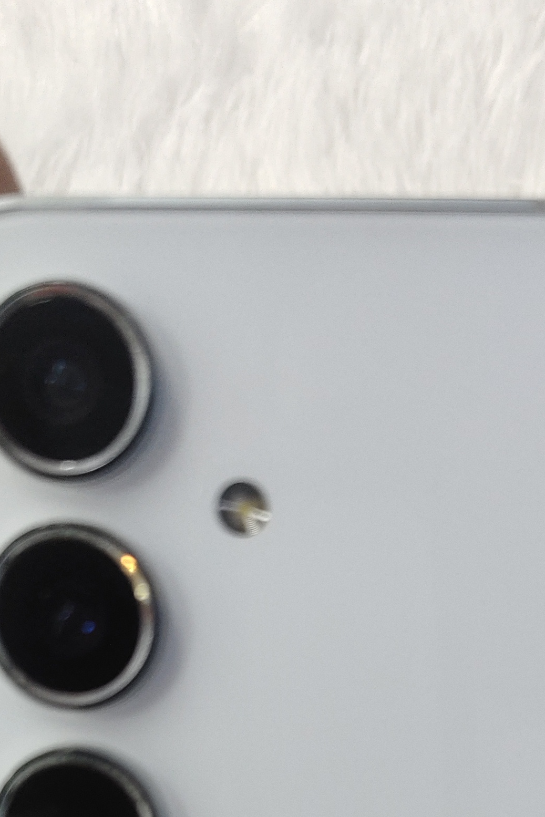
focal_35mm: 63
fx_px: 1430
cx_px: 402
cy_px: 1059
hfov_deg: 21.4
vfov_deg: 26.9
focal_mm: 5.56
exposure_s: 1/100
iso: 186
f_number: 1.88
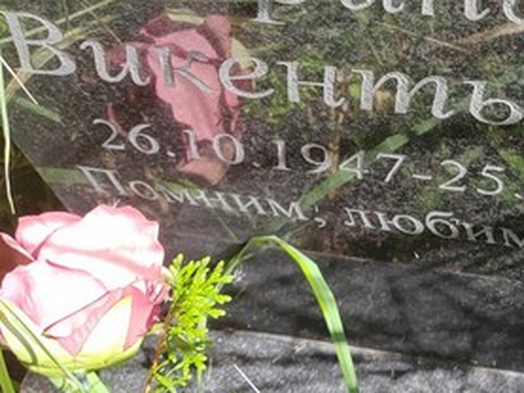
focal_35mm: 78
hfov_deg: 23.6
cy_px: 45
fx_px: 1181
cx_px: 558
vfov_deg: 18.6
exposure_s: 1/610
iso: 100
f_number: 1.9
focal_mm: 5.52
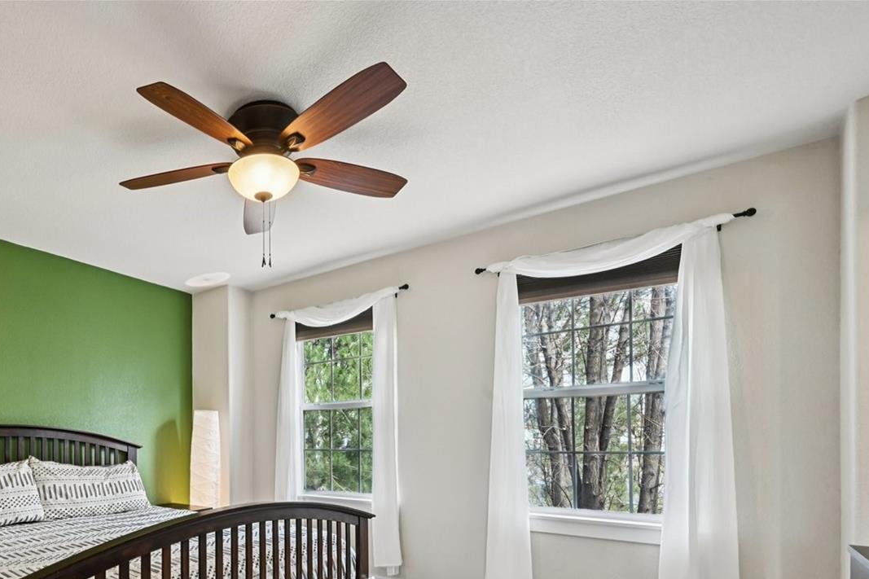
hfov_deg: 75.9
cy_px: 433
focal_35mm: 21
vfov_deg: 56.6
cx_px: 229
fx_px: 507
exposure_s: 1/10
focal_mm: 14
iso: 400
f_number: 11
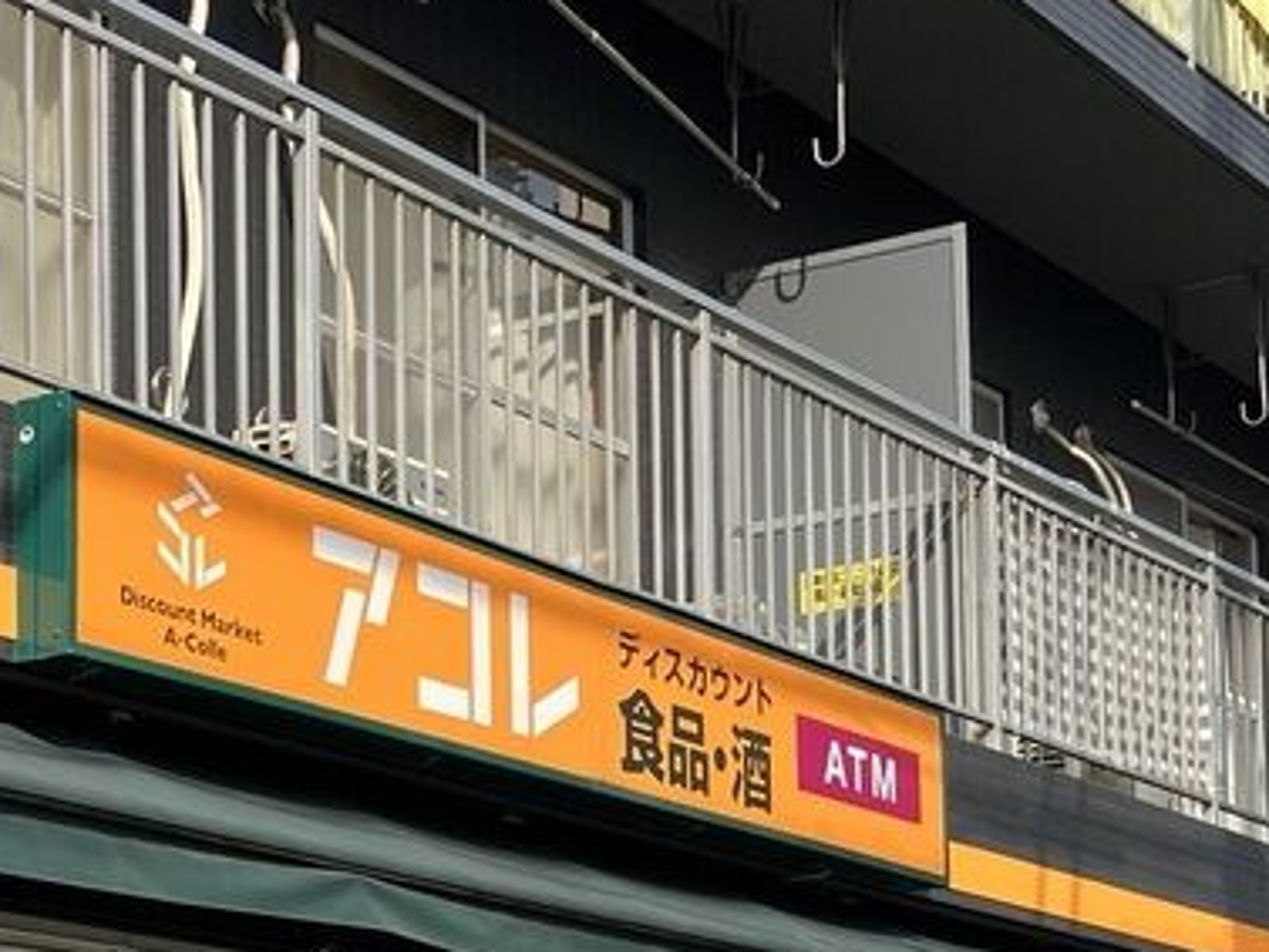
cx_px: 656
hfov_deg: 20.6
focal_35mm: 95
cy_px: 1026
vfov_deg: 15.2
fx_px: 3484
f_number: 1.8
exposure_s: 1/736
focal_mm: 3.99
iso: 32
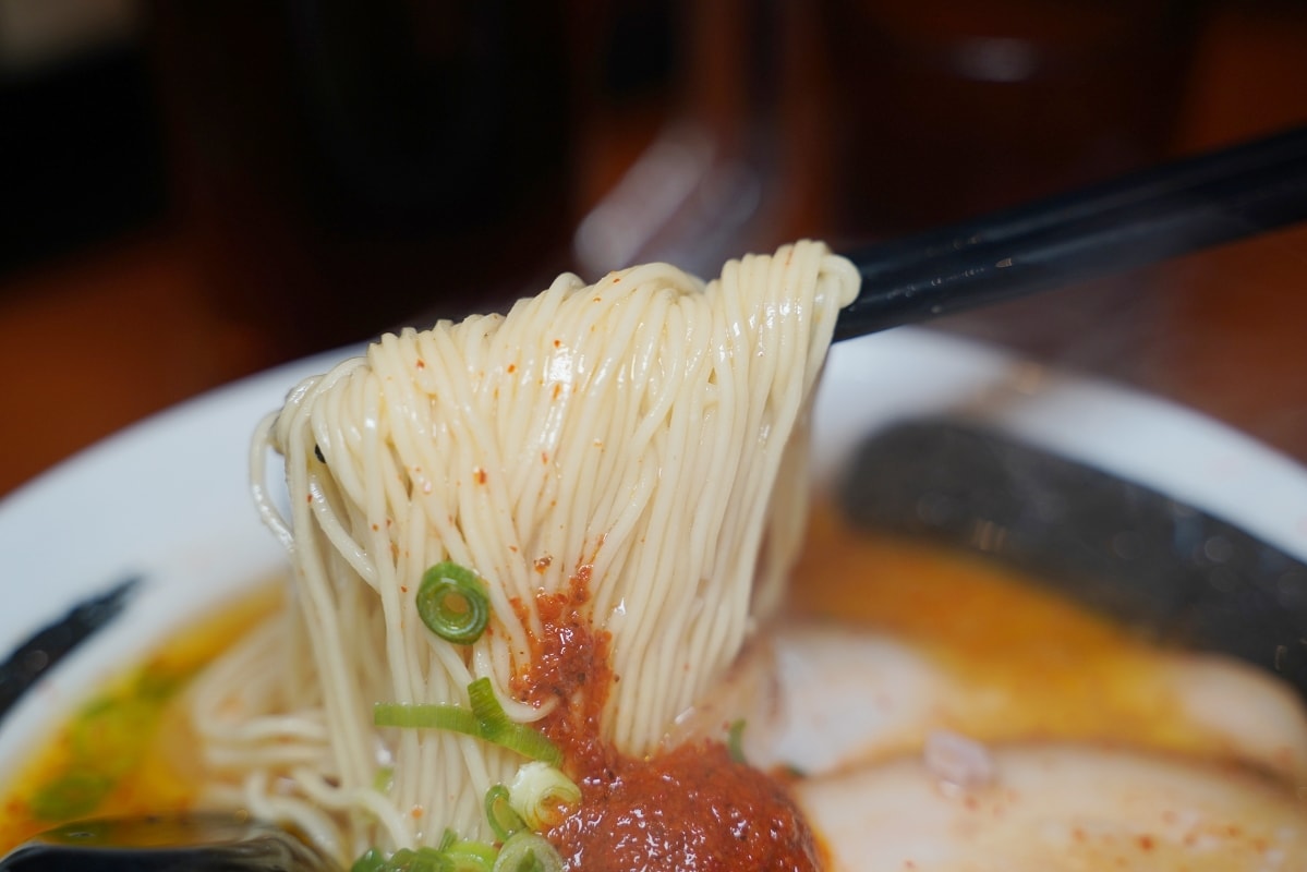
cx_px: 654
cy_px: 436
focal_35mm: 75
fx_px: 2723
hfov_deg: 27.0
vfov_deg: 18.2
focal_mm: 75
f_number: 4
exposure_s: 1/80
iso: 160
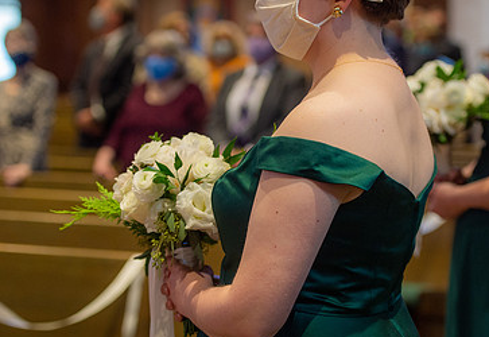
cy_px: 173
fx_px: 1784
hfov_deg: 15.6
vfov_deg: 10.8
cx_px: 277
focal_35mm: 130
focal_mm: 78
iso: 1250
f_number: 2.8
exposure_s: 1/100
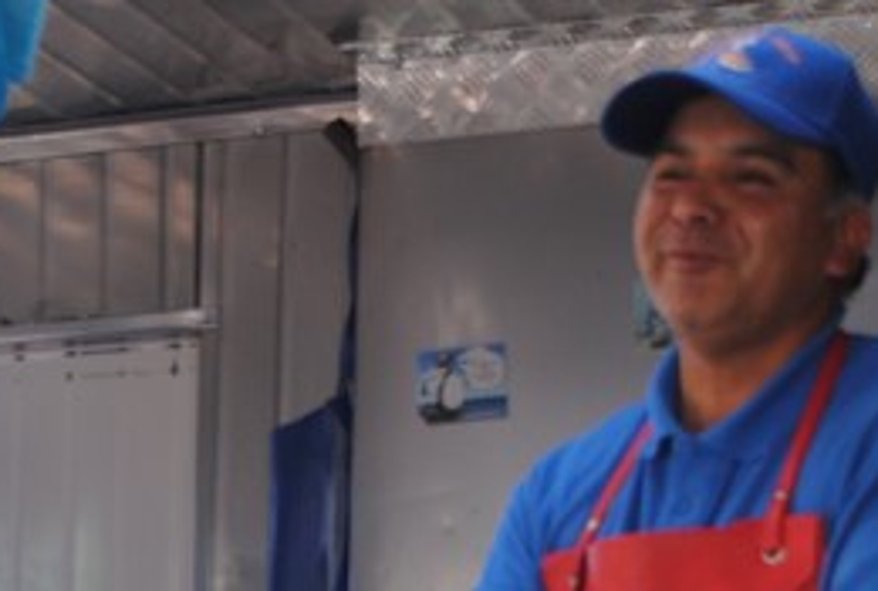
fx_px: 3155
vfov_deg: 10.4
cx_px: 115
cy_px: 797
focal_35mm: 129
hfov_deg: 15.7
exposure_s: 1/60
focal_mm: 28
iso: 200
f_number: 4.5
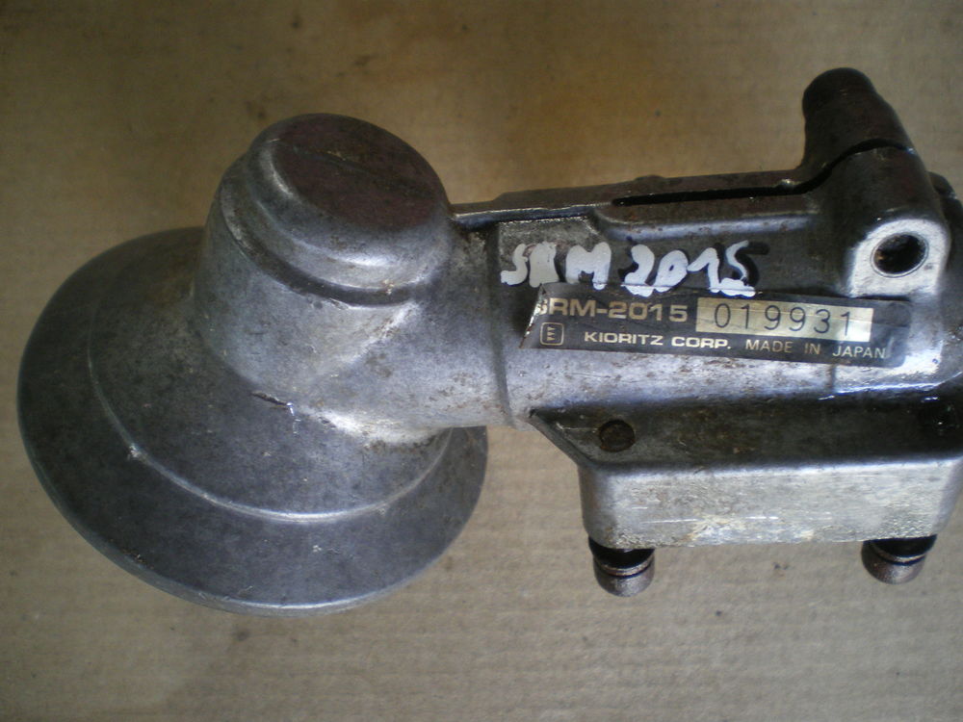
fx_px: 1002
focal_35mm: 36
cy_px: 361
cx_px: 482
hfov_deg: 51.4
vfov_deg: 39.7
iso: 200
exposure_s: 1/50
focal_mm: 6.3
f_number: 3.1
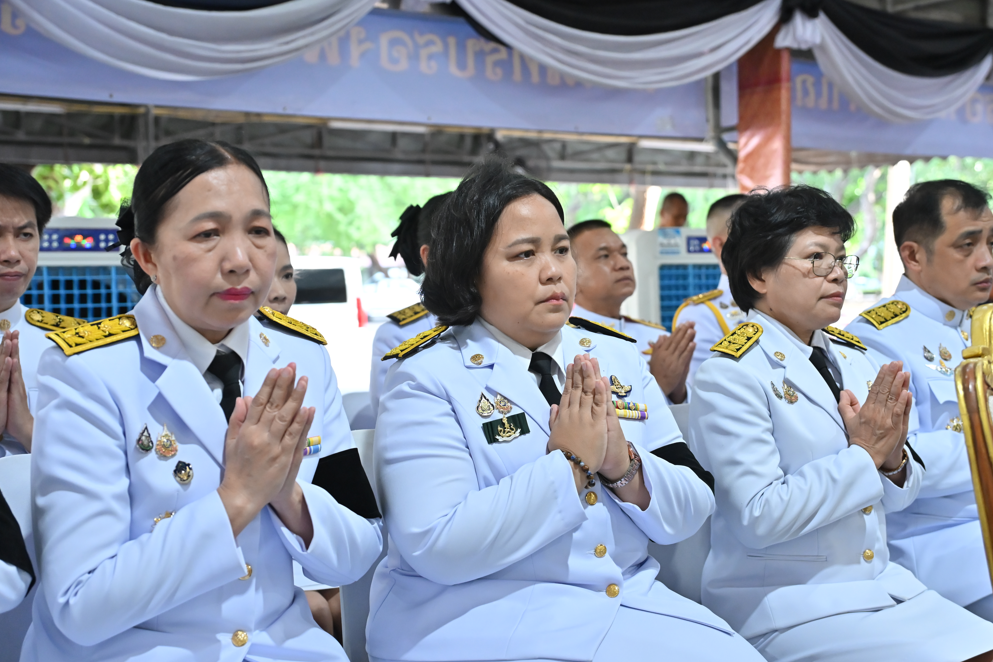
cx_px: 526
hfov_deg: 38.9
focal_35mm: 51
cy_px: 335
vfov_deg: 26.5
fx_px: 1407
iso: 2500
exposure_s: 1/250
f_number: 4
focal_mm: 48
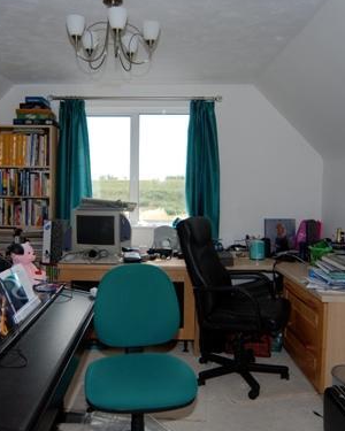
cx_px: 151
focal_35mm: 33
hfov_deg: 44.8
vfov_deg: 54.6
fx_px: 418
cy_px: 213
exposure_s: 1/125
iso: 100
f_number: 5.6
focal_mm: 15
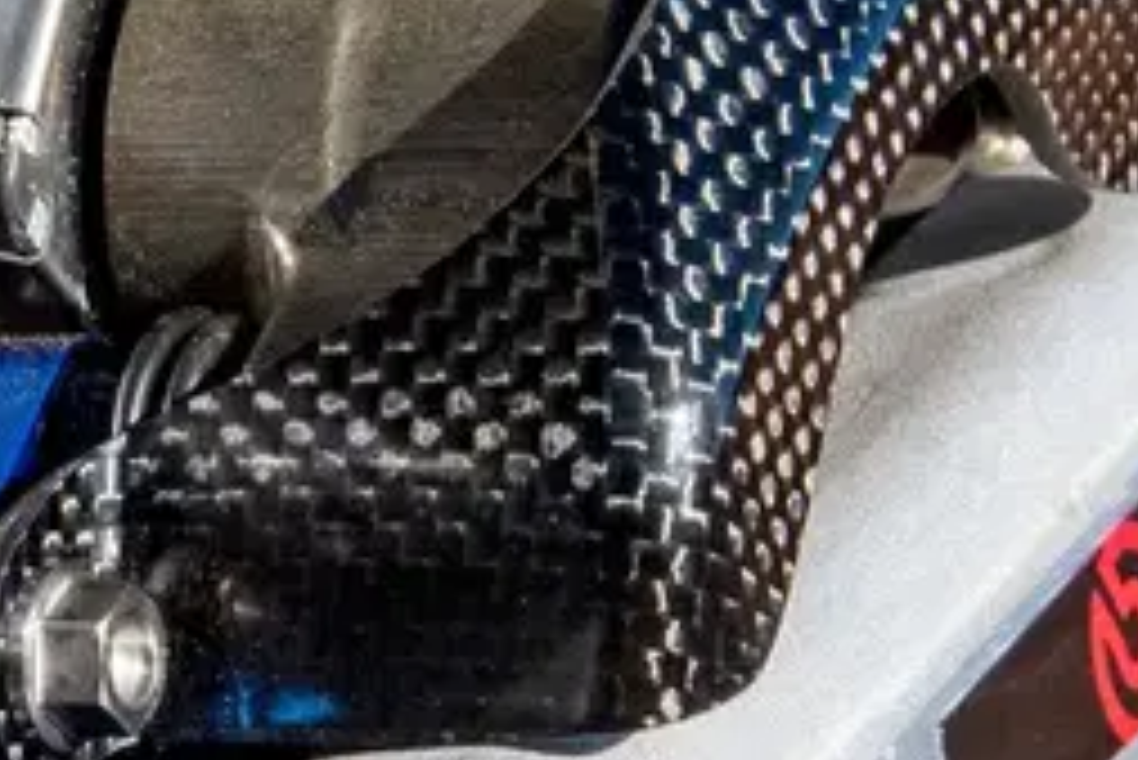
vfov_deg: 6.2
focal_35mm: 220
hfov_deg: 9.3
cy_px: 747
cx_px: 171
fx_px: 6970
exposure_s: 1/1250
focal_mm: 31
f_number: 10
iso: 500
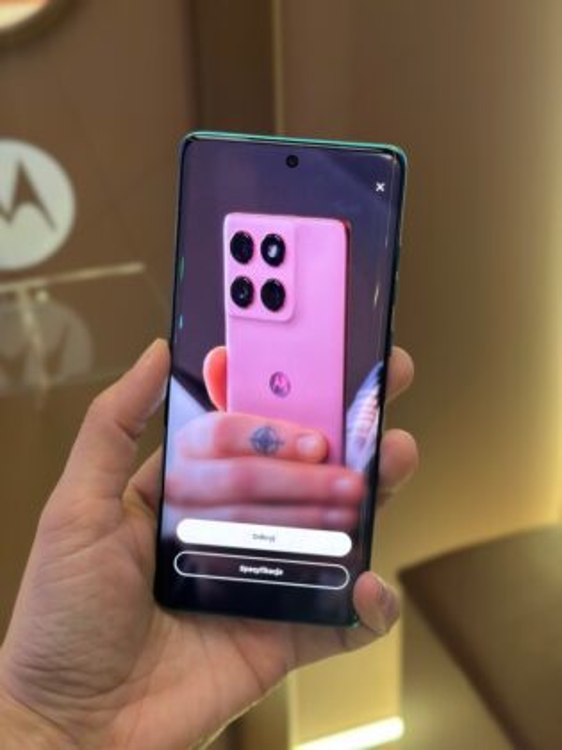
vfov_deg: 39.7
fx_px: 1039
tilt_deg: -30.7
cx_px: 281
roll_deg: +1.3
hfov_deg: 30.3
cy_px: 375
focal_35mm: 48
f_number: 1.78
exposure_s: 1/50
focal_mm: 6.86
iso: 80
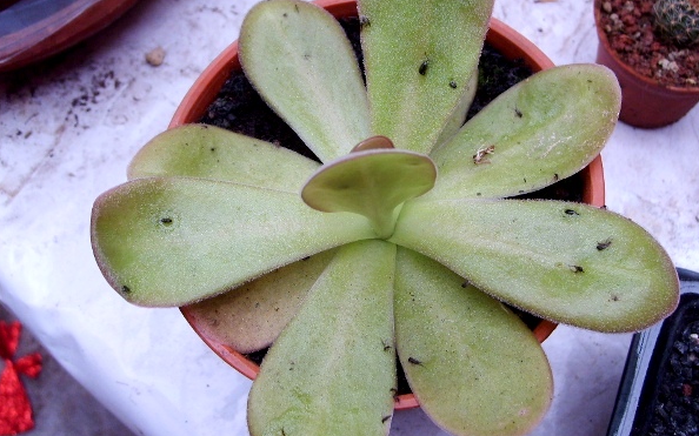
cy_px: 187
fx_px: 762
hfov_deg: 49.3
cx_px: 362
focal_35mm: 40
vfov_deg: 31.9
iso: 93
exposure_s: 1/30
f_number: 2.8
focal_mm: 5.8
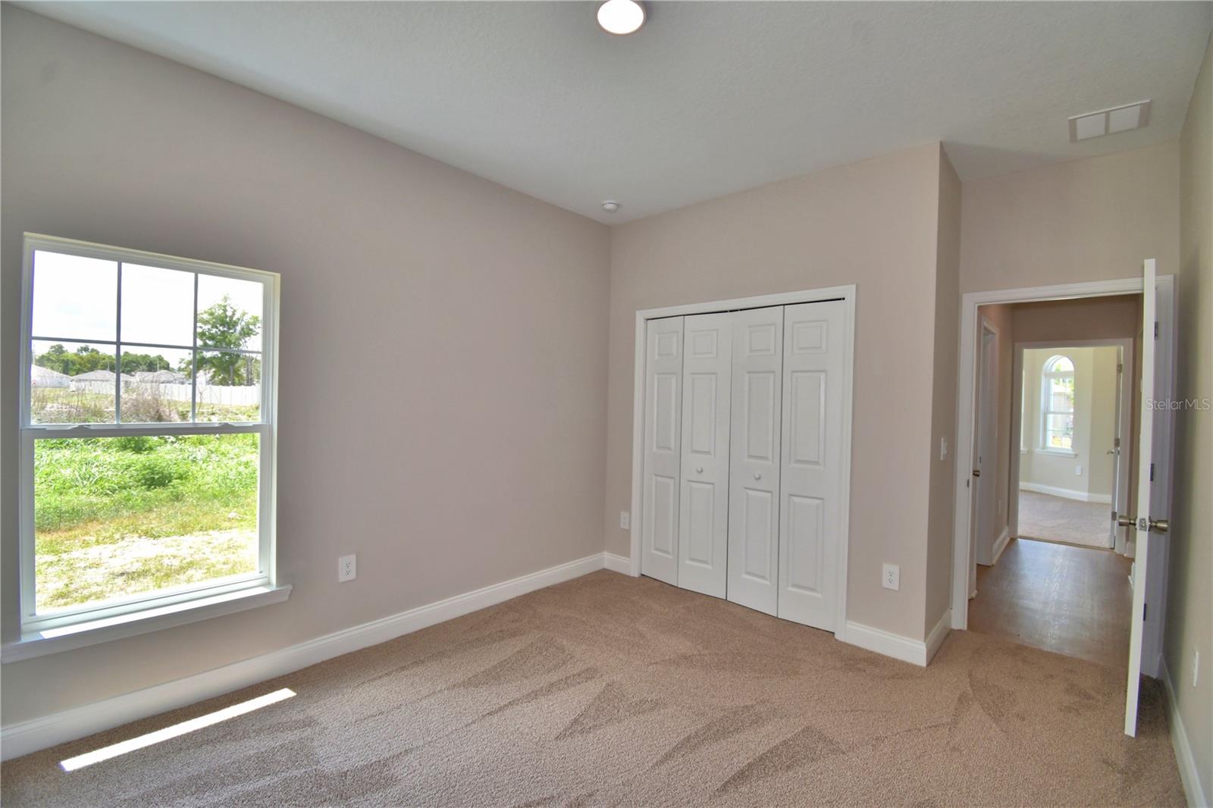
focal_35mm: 15
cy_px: 404
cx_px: 606
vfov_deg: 77.3
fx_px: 505
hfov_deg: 100.4
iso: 100
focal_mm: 10
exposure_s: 1/100
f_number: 4.5
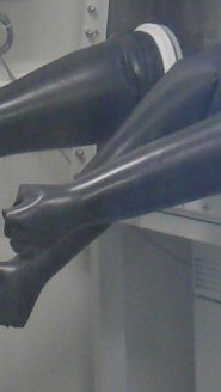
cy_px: 133
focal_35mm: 212
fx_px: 2204
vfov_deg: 10.2
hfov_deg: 5.1
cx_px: 882
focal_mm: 7.4
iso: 200
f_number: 2.8
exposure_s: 1/30
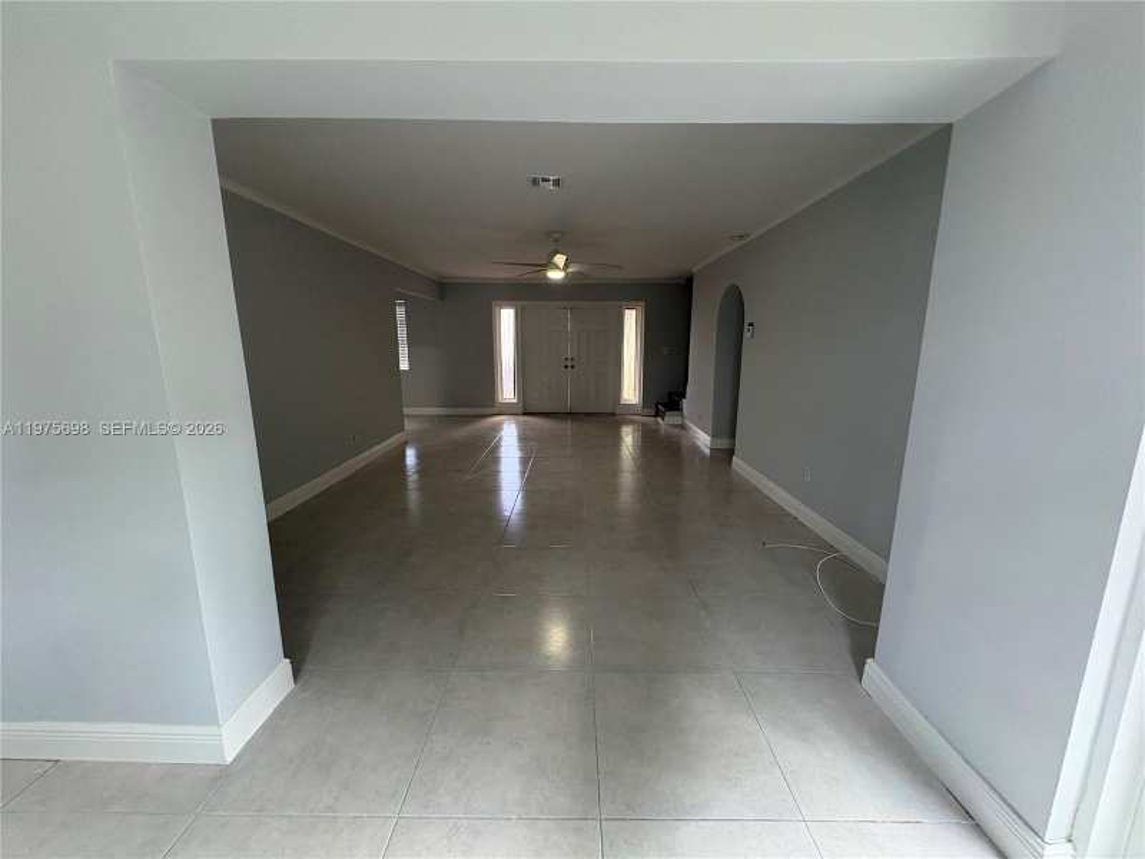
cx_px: 572
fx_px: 463
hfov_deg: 102.1
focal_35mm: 14
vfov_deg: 85.7
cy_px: 430
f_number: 2.2
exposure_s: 1/60
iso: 320
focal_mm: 2.22
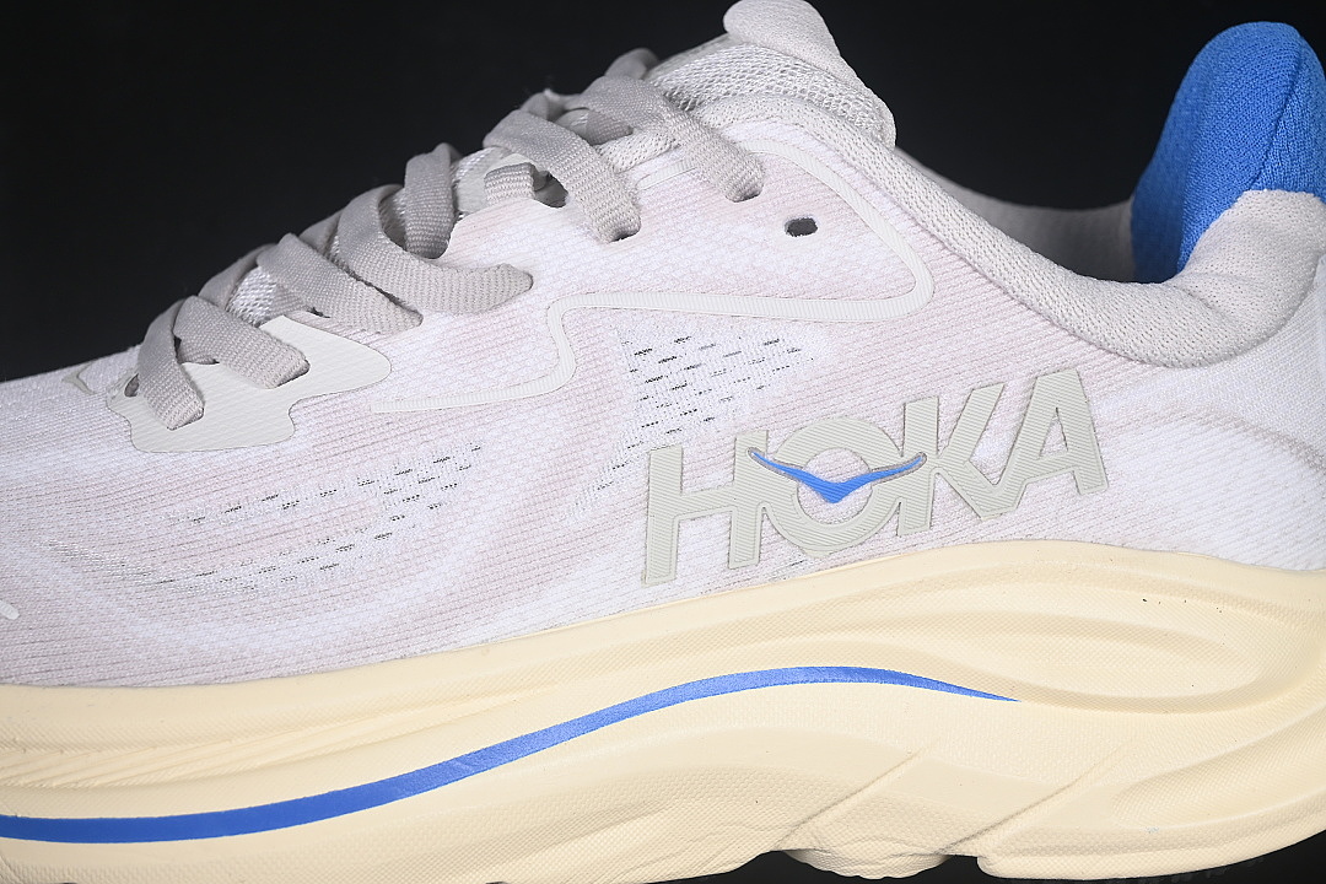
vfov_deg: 18.2
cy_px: 442
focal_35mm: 75
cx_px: 663
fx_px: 2762
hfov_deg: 27.0
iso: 160
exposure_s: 1/80
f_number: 7.1
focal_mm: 50
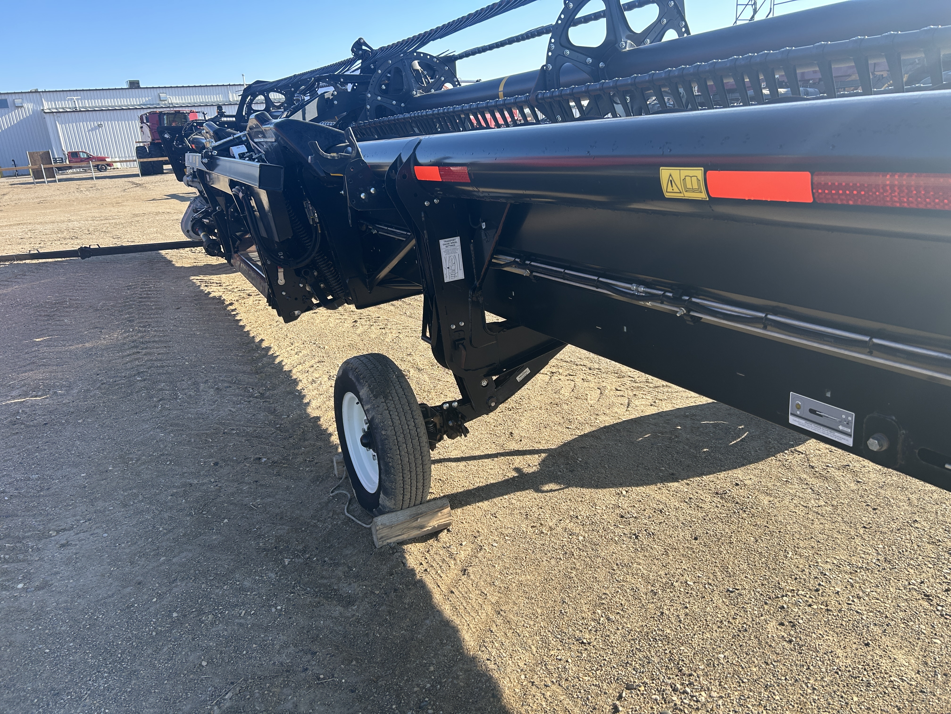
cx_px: 476
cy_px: 357
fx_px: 714
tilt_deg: -18.8
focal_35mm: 26
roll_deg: +4.0
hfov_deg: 67.3
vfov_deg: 53.1
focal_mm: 5.7
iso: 50
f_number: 1.5
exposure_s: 1/1395
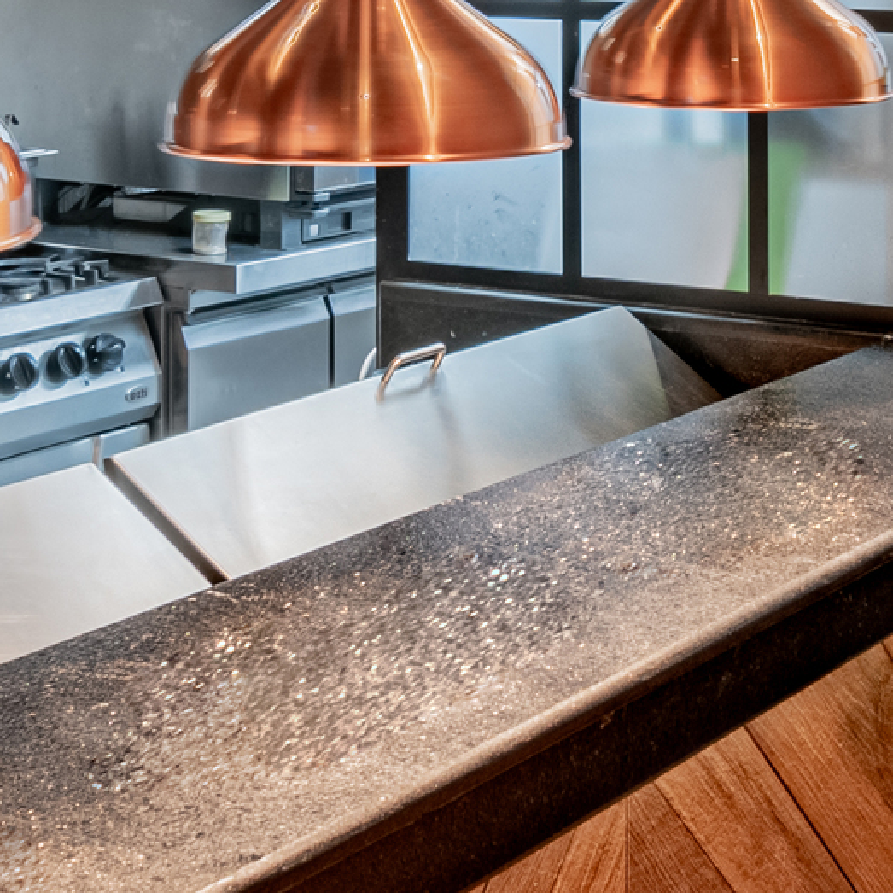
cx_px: 703
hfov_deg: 21.3
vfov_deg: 20.8
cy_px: 5
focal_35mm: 80
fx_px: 2348
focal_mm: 11
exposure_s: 1/8
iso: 250
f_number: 8
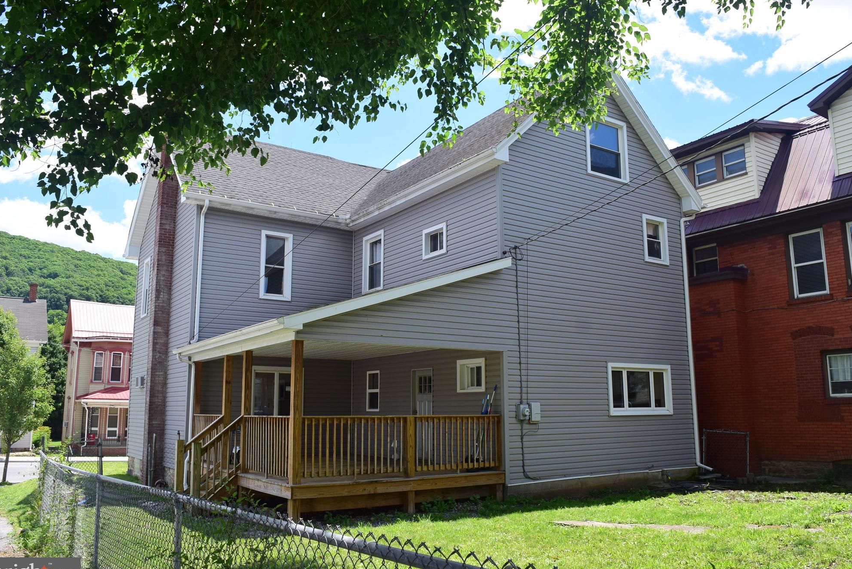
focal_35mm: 28
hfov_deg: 65.4
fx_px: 663
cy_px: 294
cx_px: 427
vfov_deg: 46.5
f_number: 10
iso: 250
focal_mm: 18
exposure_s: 1/400
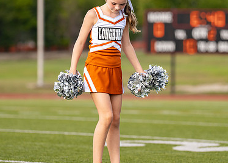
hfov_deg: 8.0
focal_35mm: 252
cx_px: 108
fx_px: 1632
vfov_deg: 5.7
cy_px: 66
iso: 320
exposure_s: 1/3200
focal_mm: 147
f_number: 2.8
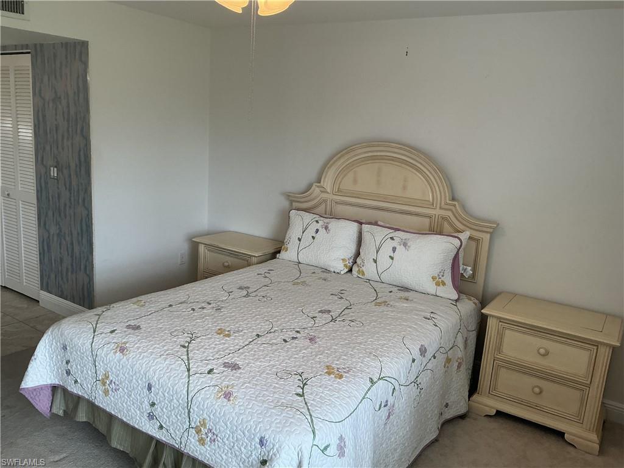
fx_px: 523
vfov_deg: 48.2
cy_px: 234
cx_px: 312
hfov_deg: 61.7
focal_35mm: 29
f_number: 1.8
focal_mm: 3
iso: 40
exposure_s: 1/120
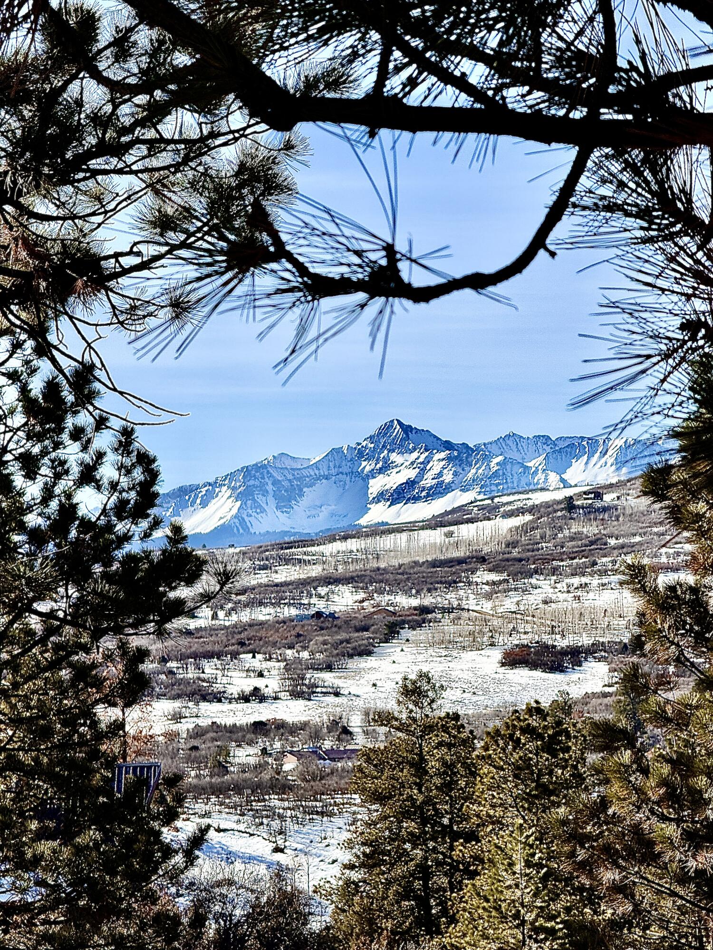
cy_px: 475
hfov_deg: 12.3
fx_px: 3296
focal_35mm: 120
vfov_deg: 16.4
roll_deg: +1.0
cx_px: 356
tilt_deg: +4.7
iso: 50
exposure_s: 1/1818
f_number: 2.8
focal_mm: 15.66
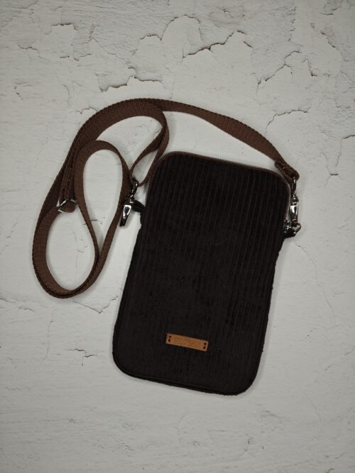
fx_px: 315
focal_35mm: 23
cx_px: 178
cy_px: 236
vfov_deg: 73.9
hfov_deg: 58.9
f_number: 1.6
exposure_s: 1/100
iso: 160
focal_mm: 6.06
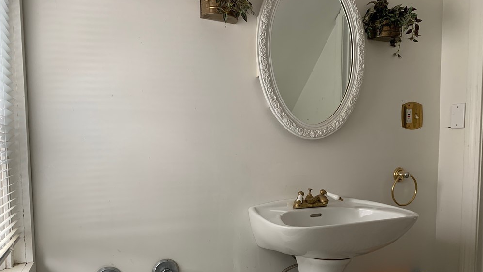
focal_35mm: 29
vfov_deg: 39.7
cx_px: 241
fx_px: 371
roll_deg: +0.7
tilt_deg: -3.8
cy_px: 181
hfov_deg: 66.1
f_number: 1.8
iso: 100
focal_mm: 4.25
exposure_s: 1/71
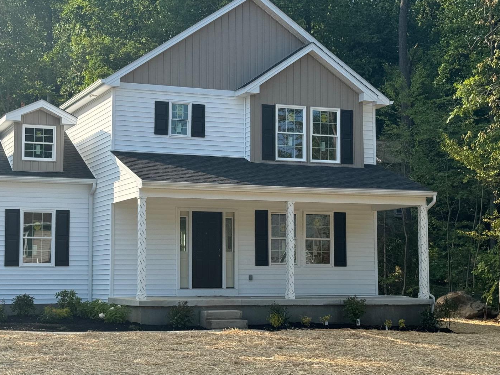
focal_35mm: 70
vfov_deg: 21.0
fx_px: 1011
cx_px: 196
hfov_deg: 27.7
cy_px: 186
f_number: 1.78
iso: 64
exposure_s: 1/1818
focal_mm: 6.76
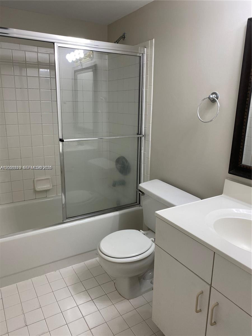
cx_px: 126
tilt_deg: -14.9
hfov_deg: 53.1
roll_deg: -0.4
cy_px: 168
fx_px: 252
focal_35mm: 26
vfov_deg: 67.3
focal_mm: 4.25
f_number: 1.8
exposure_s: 1/120
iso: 64
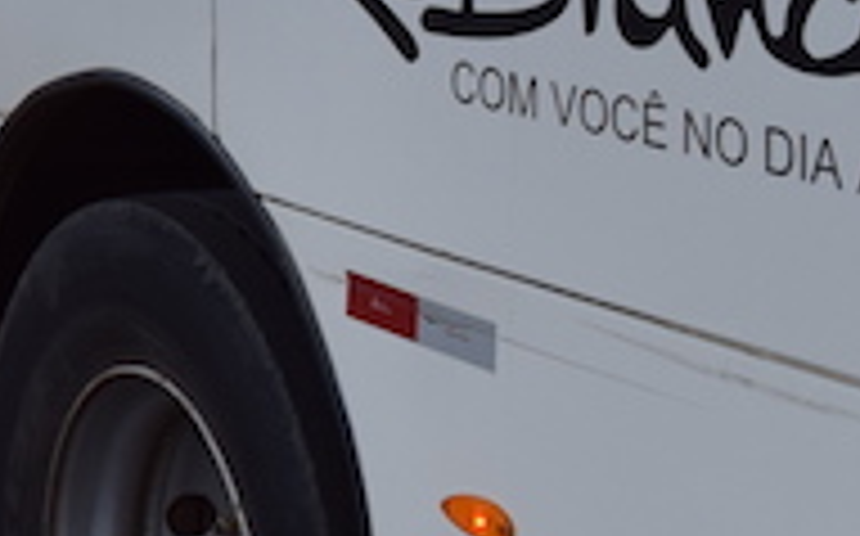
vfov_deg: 8.3
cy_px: -223
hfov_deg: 12.2
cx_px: -815
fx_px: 3606
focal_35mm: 154
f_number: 7.1
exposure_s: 1/200
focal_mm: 24
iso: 400
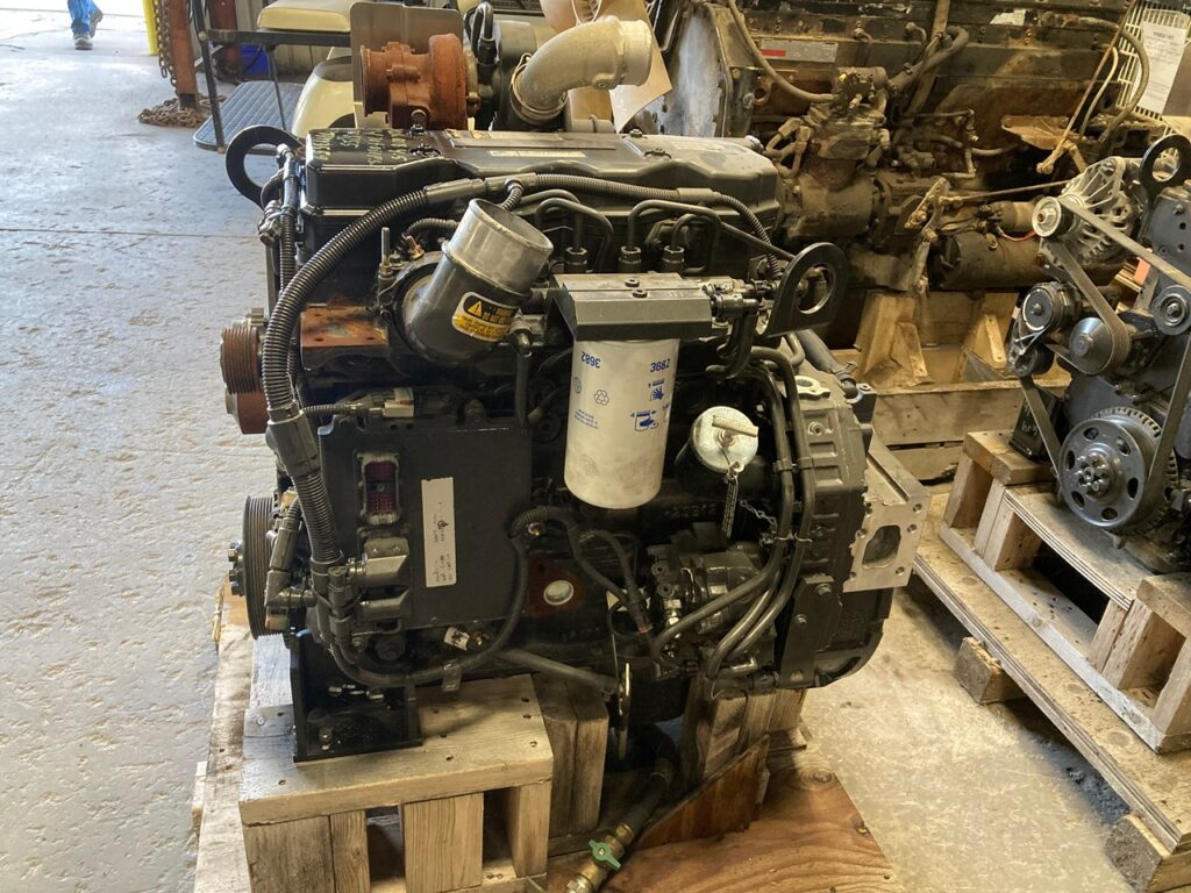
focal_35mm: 28
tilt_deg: -30.1
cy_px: 446
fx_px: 963
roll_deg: -5.4
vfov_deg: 49.7
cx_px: 596
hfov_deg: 63.4
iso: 250
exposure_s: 1/60
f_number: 1.8
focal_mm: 3.99
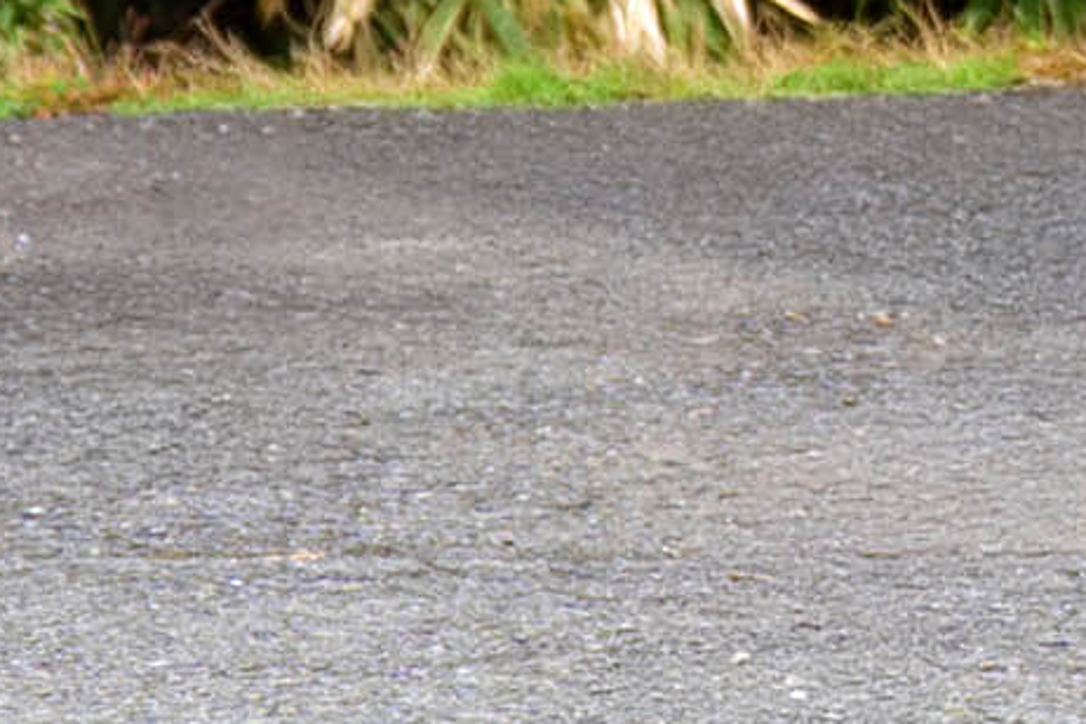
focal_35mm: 637
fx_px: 19215
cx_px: 3314
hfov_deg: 3.2
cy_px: -1004
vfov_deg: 2.1
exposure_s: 1/500
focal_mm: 84
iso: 100
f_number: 4
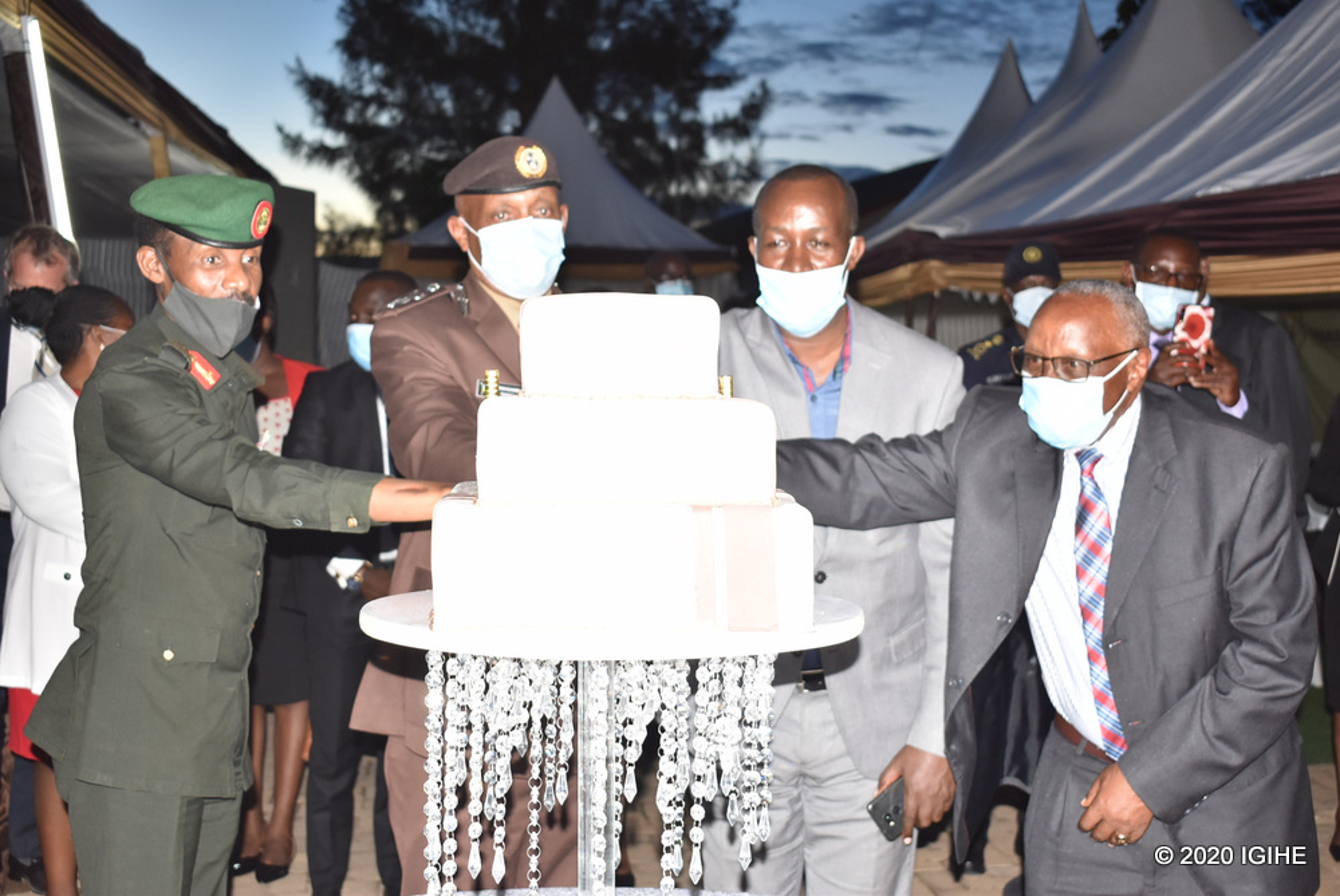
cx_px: 670
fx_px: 1788
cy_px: 448
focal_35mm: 48
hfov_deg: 41.1
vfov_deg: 28.1
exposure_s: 1/60
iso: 640
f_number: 4.5
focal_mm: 32
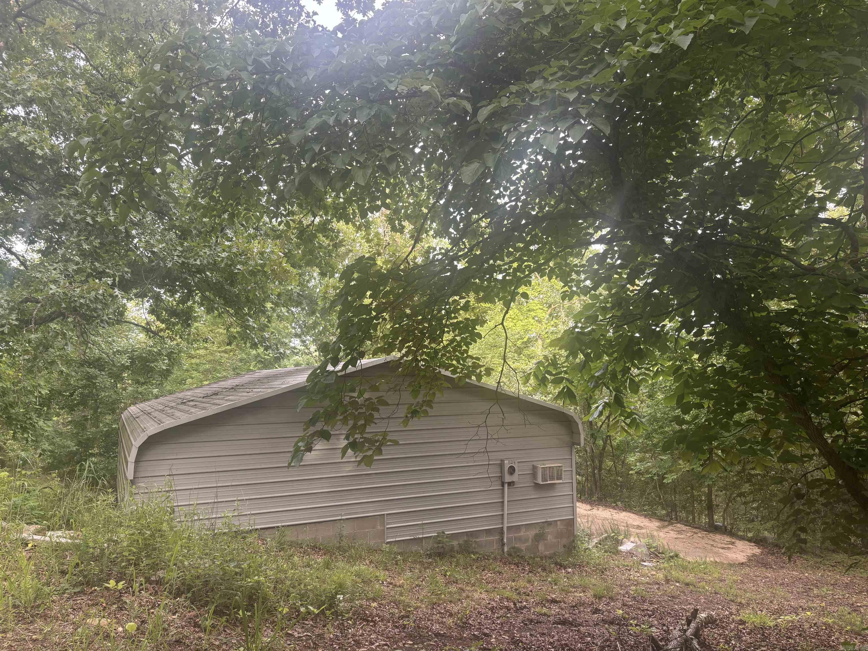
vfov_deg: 53.1
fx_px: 652
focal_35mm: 26
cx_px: 434
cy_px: 326
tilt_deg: +4.3
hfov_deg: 67.3
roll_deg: +2.1
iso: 80
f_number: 1.6
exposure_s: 1/121
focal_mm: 5.96
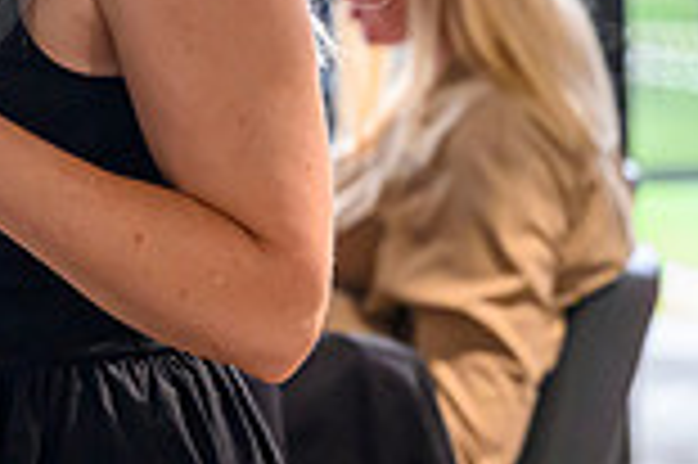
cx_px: -369
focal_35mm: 330
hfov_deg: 6.2
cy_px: -246
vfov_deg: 4.1
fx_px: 6391
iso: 4000
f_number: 3.2
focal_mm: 88
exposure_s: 1/200
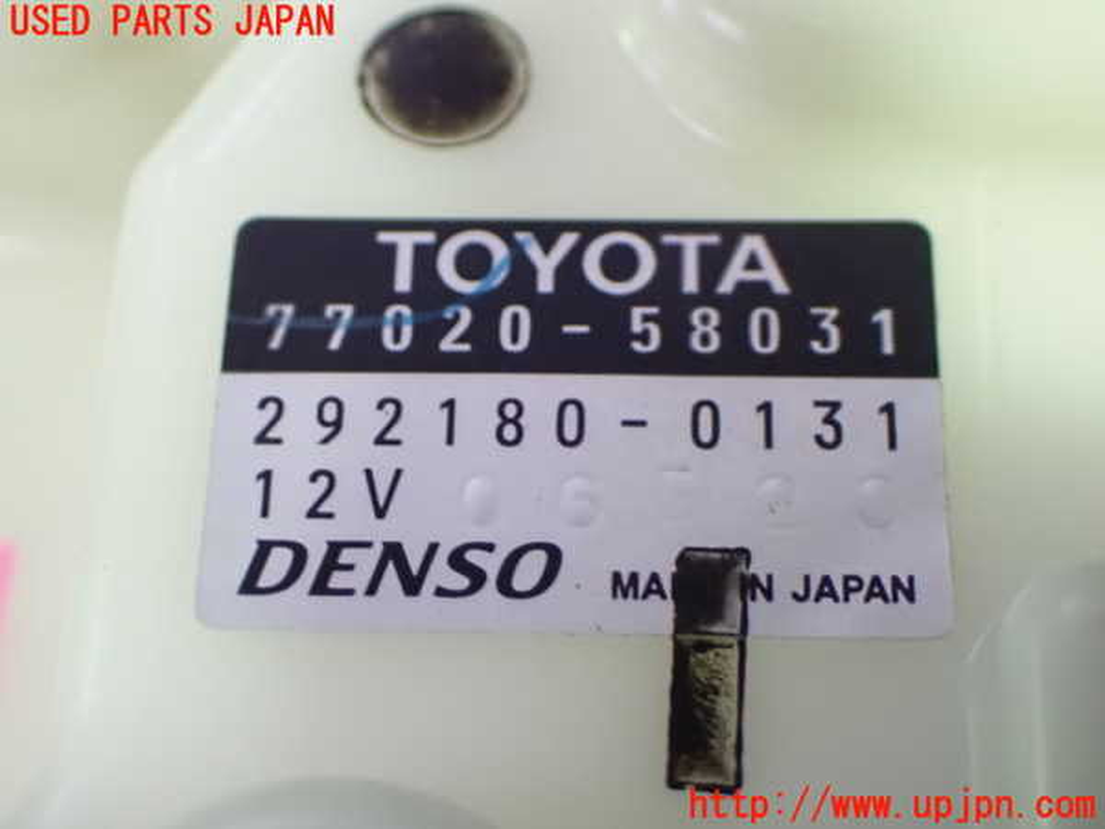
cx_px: 552
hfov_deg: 27.4
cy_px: 414
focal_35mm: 71
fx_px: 2266
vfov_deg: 20.7
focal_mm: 12.73
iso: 1600
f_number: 3.9
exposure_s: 1/30
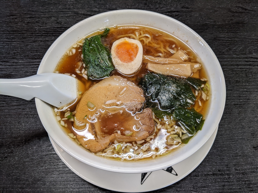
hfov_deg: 65.3
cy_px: 96
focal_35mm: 27
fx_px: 201
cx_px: 129
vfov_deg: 51.4
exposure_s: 1/33.3
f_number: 1.73
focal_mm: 4.38
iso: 52
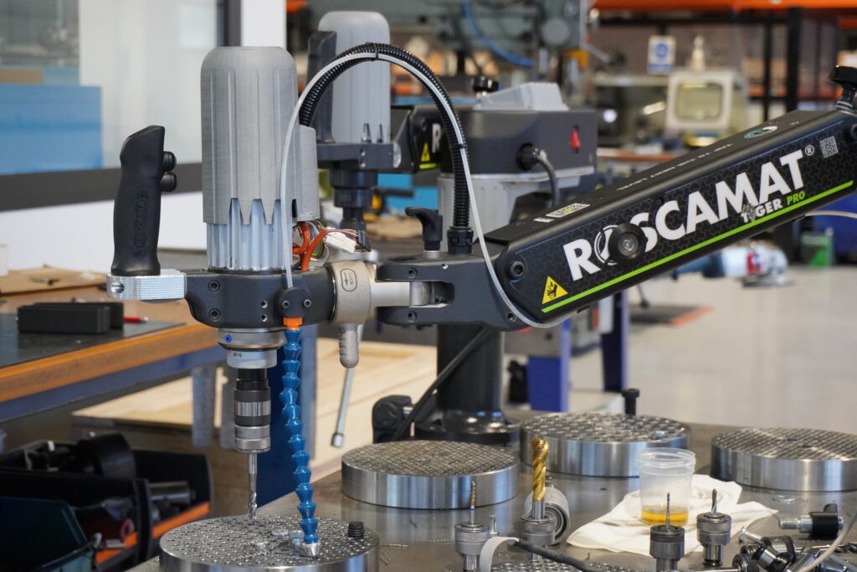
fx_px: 1786
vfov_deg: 18.2
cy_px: 286
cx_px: 428
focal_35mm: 75
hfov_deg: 27.0
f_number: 5.6
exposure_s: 1/160
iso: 3200
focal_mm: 50
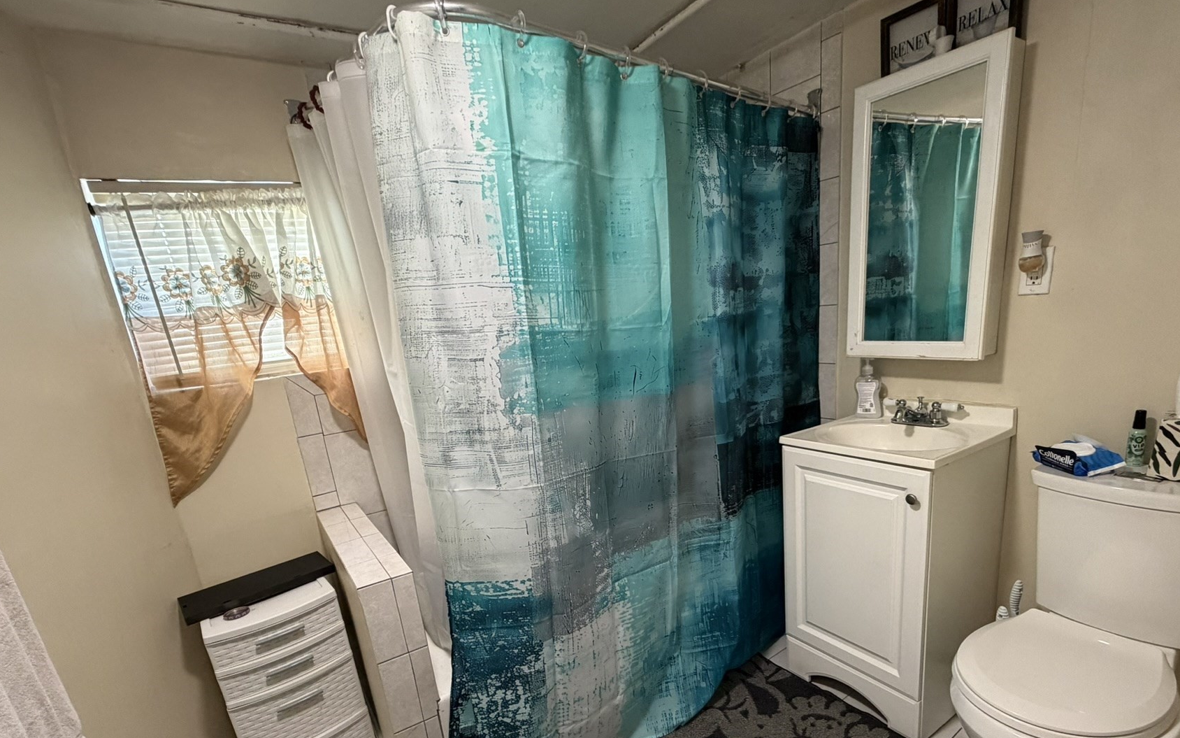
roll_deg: +6.1
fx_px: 579
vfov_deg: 64.1
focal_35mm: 18
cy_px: 462
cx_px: 618
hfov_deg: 91.0
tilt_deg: -15.1
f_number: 2.2
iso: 320
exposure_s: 1/60
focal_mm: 2.22
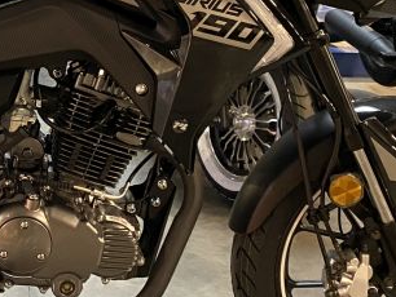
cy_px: 7
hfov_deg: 20.8
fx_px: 1030
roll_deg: -0.1
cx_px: -31
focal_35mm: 90
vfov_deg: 16.1
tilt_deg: -10.7
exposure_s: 1/50
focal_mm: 4.25
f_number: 1.8
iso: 400
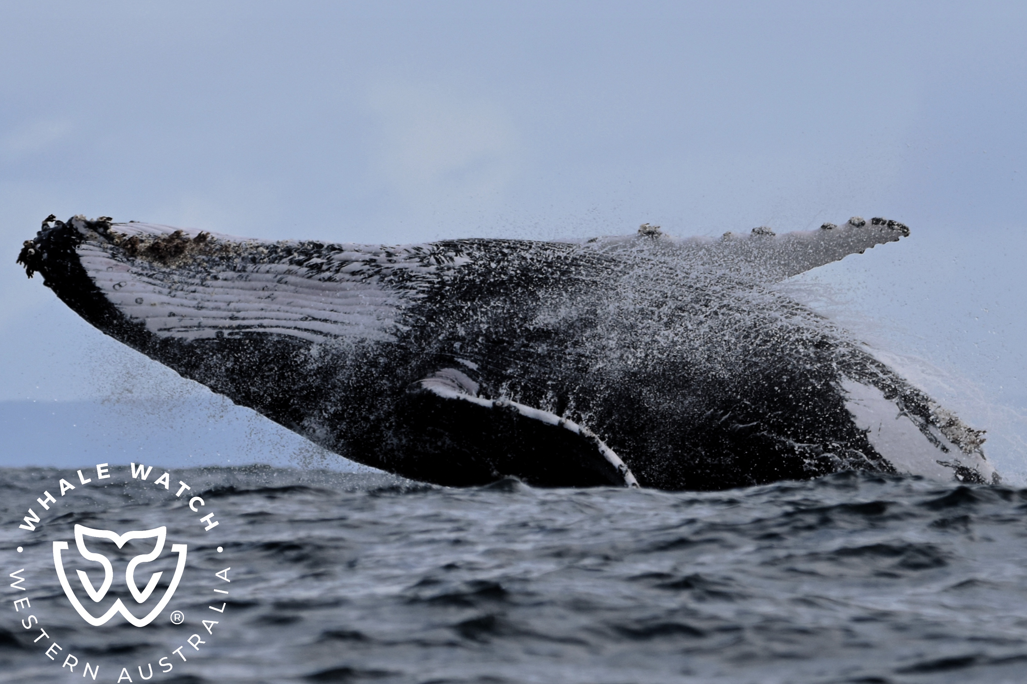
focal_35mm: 466
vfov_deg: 3.0
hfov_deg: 4.4
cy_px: 342
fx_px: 13292
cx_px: 514
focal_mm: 310
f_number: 7.1
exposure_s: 1/1600
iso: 400
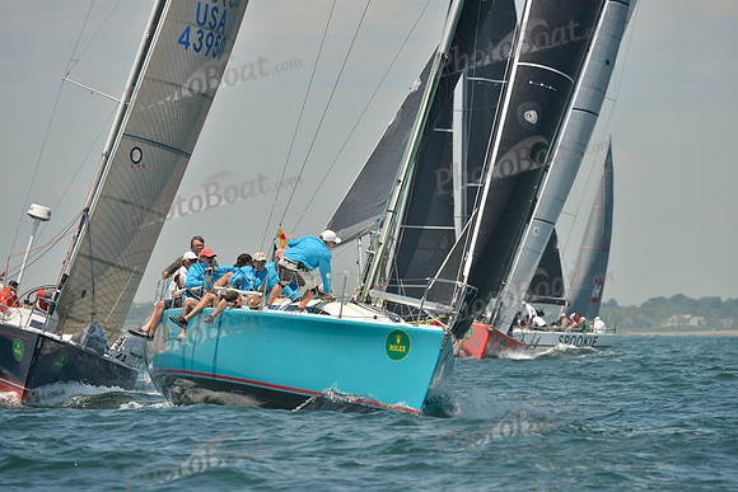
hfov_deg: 6.9
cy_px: 246
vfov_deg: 4.6
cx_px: 369
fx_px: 6151
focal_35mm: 300
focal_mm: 300
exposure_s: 1/1250
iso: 280
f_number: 7.1
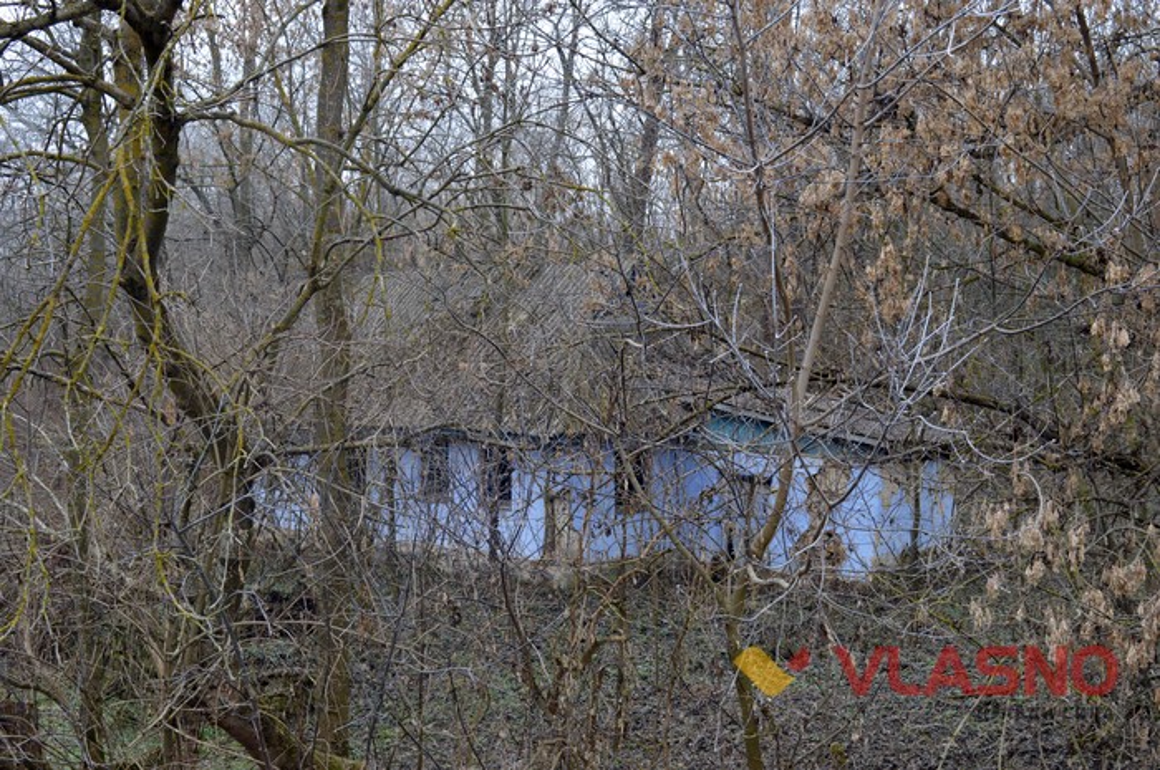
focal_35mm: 46
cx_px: 580
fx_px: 1497
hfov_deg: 42.4
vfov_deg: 28.9
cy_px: 385
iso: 400
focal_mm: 31
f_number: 8
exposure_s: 1/80
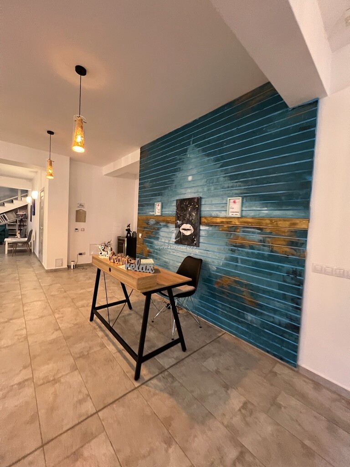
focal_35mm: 13
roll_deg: -1.5
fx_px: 175
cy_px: 234
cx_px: 175
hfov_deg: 89.9
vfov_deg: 106.2
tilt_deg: +2.0
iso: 400
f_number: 1.8
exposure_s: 1/50
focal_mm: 1.57
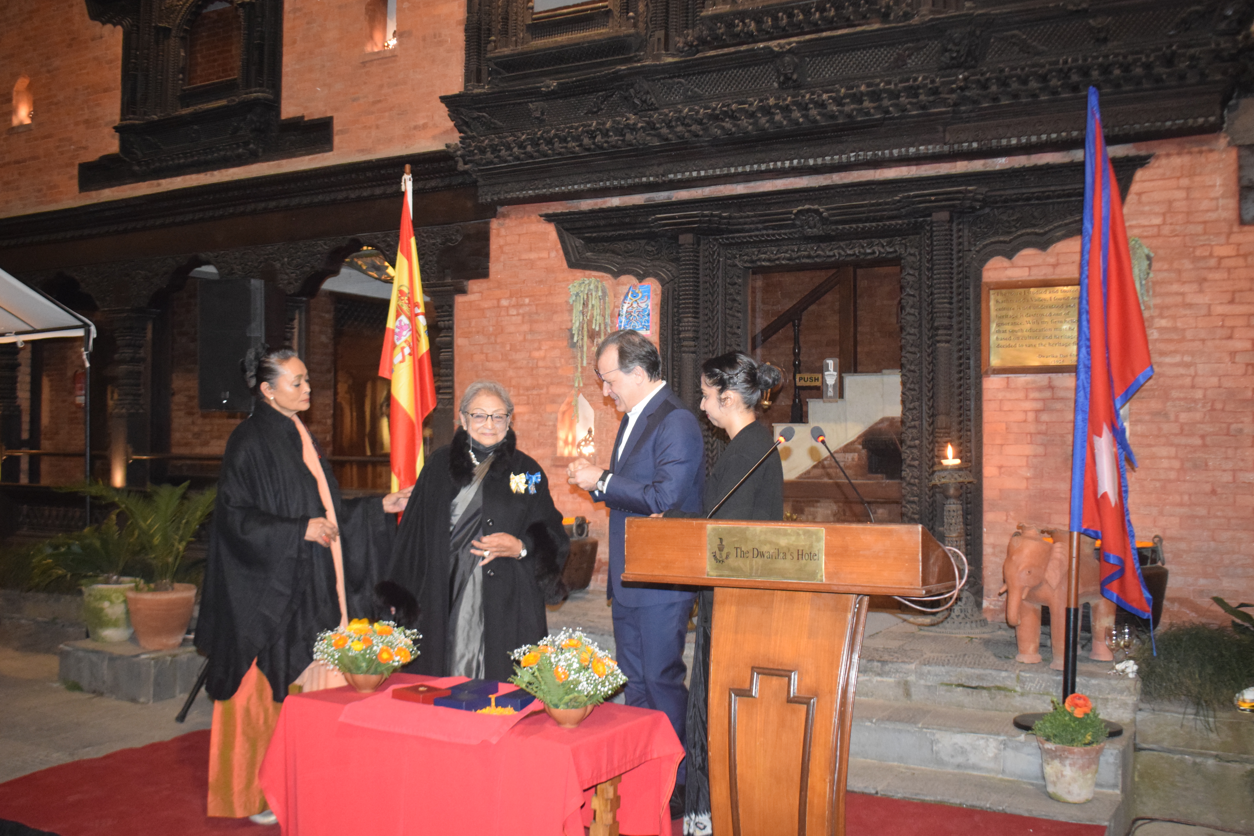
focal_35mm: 34
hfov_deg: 55.8
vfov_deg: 38.9
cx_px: 615
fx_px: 1184
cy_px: 422
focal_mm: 22
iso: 3200
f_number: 3.8
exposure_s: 1/60
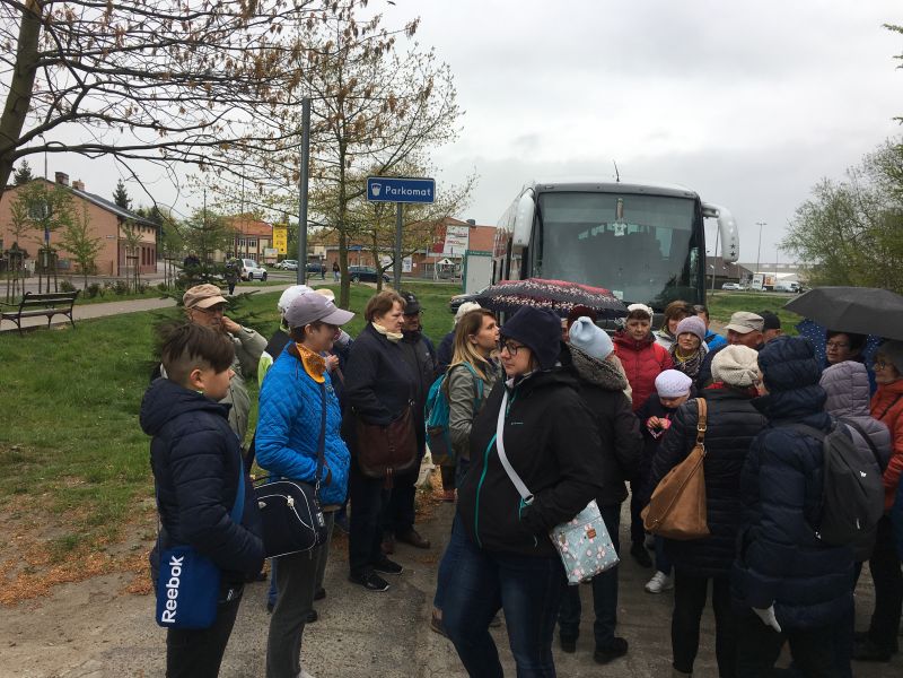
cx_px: 452
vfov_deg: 48.2
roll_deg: -3.0
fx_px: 756
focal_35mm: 29
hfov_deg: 61.7
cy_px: 339
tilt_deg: -3.6
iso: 25
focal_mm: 4.15
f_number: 2.2
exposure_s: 1/549
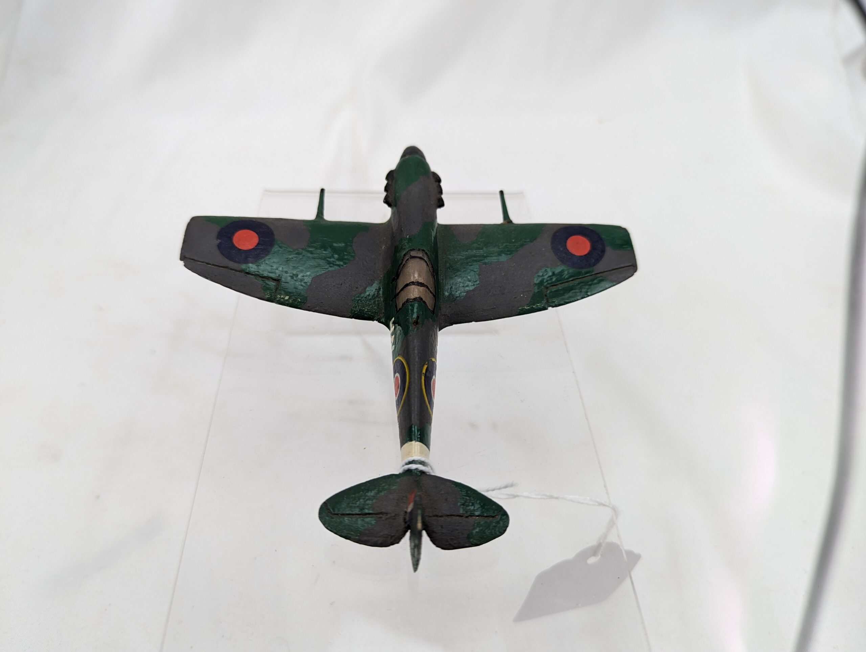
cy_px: 326
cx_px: 433
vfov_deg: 56.9
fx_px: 601
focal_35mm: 24
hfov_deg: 71.5
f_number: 1.85
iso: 66
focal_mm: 6.81
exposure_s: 1/100
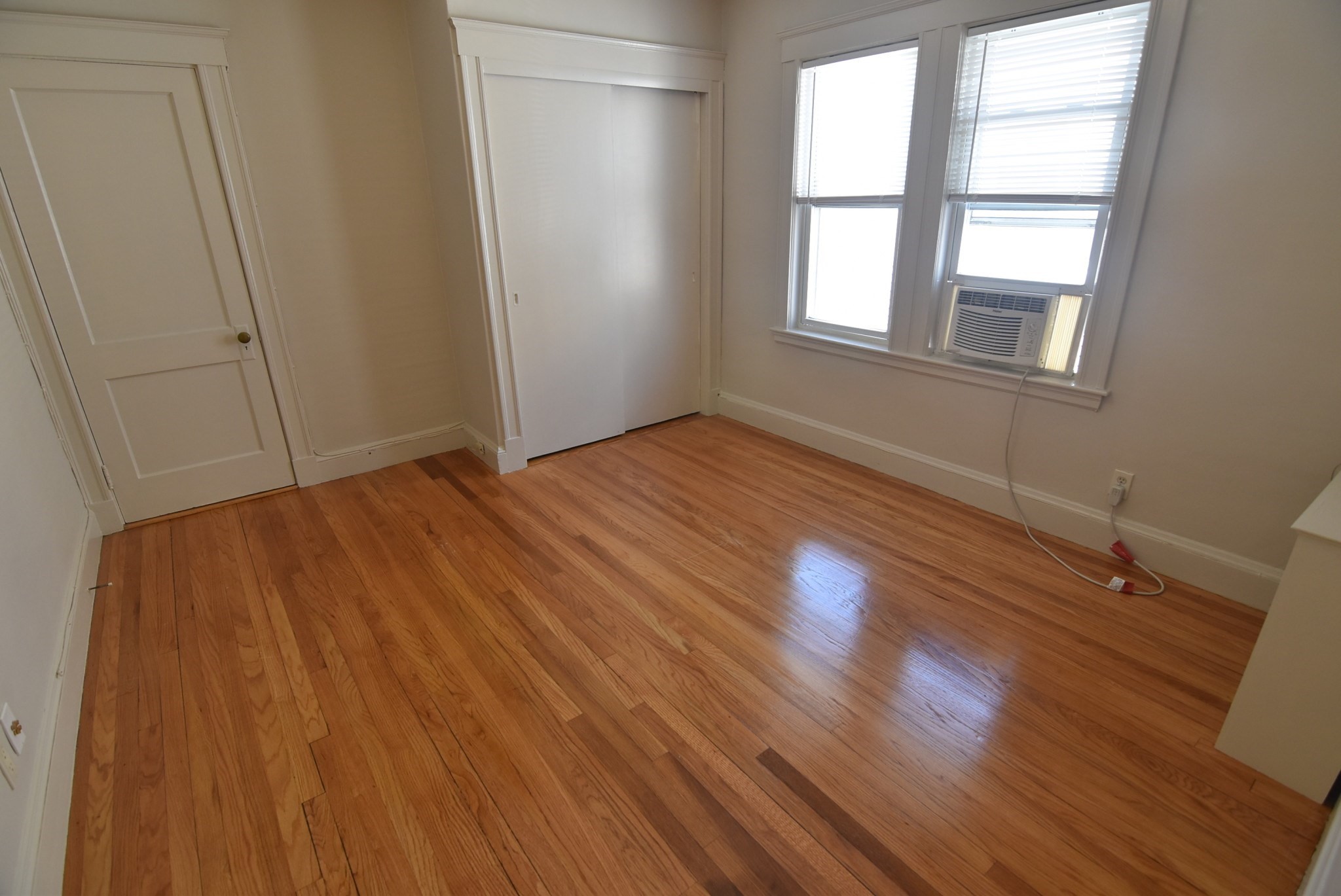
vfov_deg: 72.2
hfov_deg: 94.9
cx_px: 670
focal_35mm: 16
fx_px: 615
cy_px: 448
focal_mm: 11
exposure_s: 1/100
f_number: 5
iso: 400
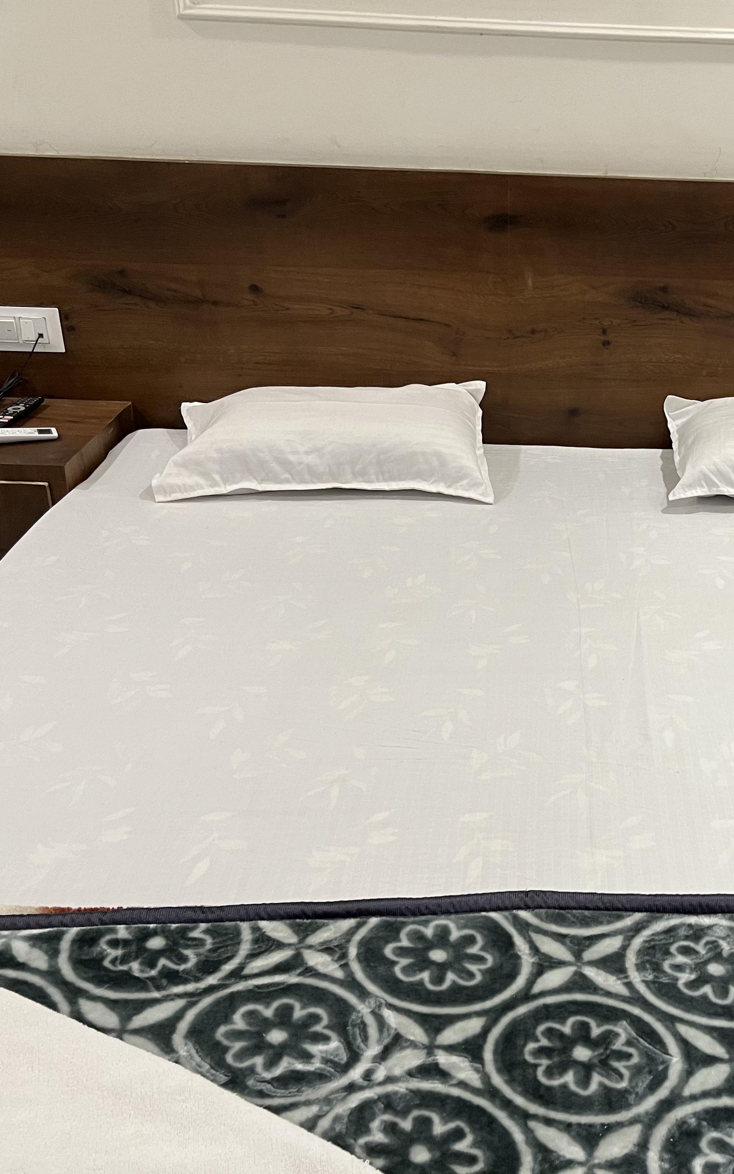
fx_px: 1184
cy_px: 587
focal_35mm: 37
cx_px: 636
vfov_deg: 52.7
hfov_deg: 33.0
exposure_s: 1/50
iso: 100
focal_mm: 5.1
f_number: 1.6
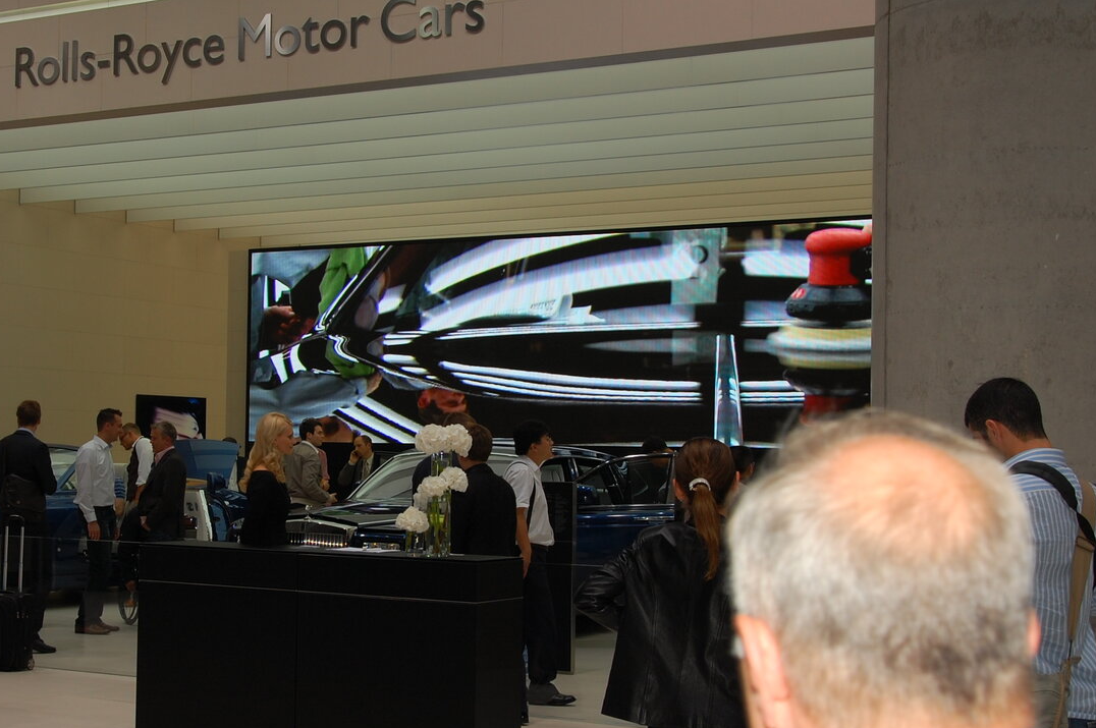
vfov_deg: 23.3
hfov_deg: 34.2
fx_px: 1764
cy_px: 386
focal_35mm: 58
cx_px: 367
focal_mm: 26
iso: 200
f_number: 6.3
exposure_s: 1/160
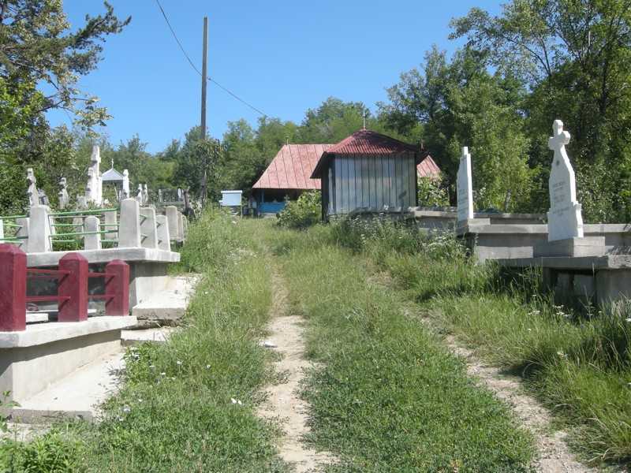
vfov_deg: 40.7
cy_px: 236
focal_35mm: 35
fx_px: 638
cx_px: 316
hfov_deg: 52.6
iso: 64
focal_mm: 7.5
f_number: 4.8
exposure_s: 1/230
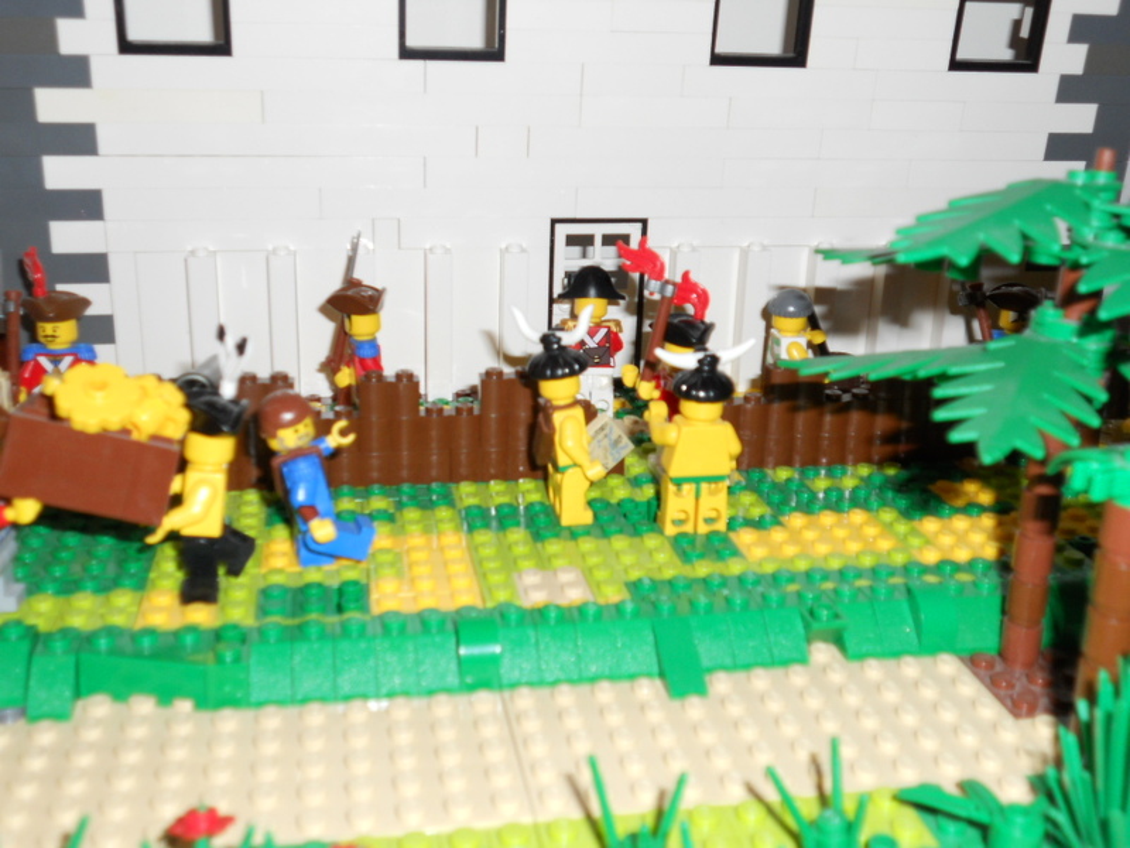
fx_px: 1240
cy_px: 424
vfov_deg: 37.7
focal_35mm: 38
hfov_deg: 49.0
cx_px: 565
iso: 80
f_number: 3.9
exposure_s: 1/30
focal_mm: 6.9
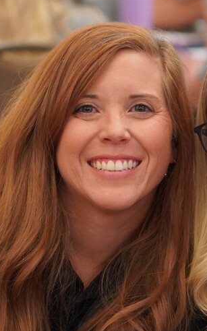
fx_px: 2012
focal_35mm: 223
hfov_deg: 5.9
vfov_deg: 9.4
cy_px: 199
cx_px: 156
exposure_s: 1/160
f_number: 4
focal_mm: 105
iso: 5000
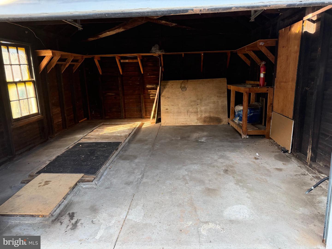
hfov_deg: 71.6
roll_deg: +2.6
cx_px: 166
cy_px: 124
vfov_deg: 56.8
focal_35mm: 24
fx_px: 230
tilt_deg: -11.5
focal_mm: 6.76
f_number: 1.78
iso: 160
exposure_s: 1/168
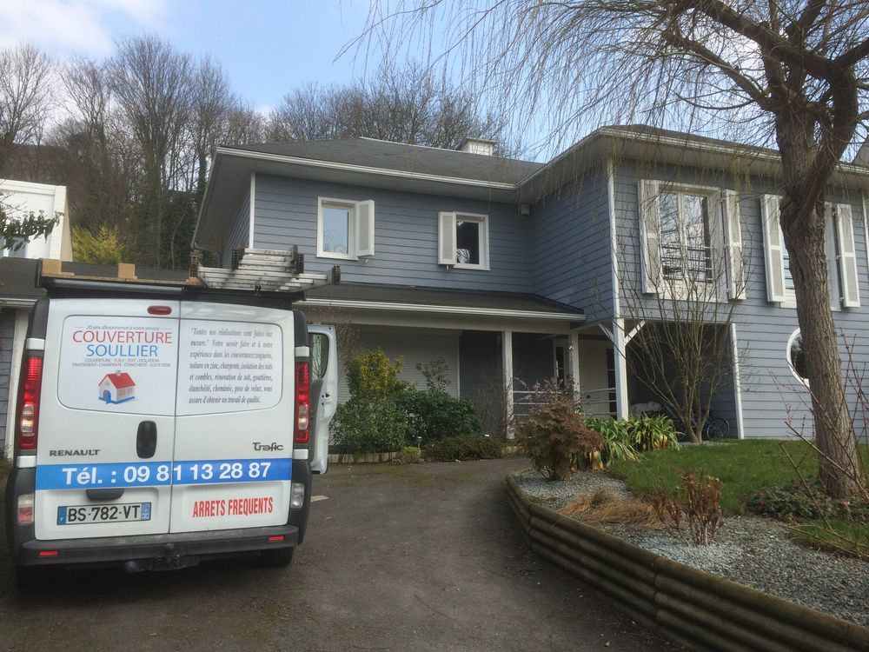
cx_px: 434
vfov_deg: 48.2
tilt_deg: +5.9
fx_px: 728
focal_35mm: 29
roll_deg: +1.9
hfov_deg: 61.7
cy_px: 326
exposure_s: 1/954
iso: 32
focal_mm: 4.15
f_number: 2.2
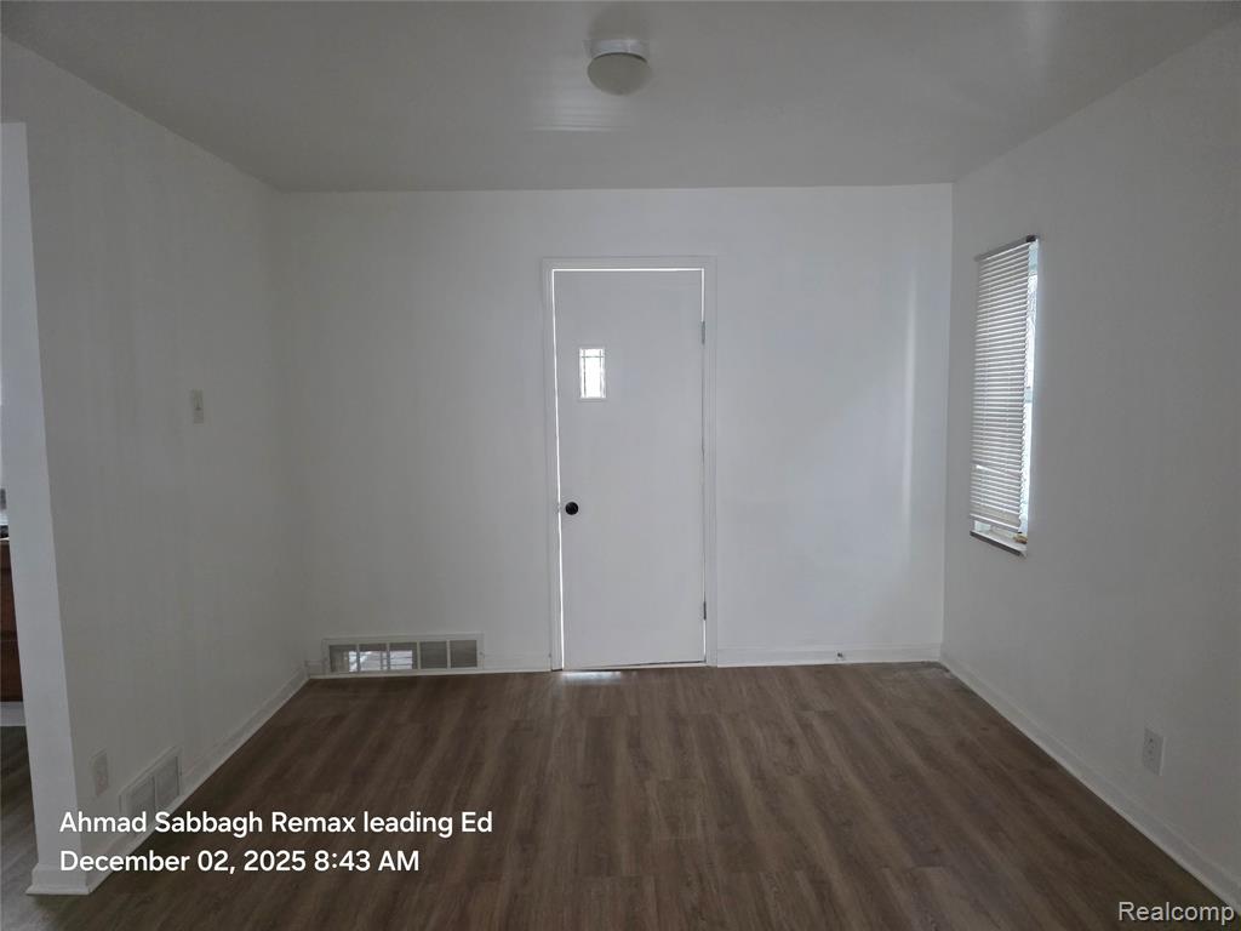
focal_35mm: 23
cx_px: 620
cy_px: 466
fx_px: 825
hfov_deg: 73.9
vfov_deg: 58.9
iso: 1250
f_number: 1.7
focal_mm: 6.3
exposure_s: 1/120
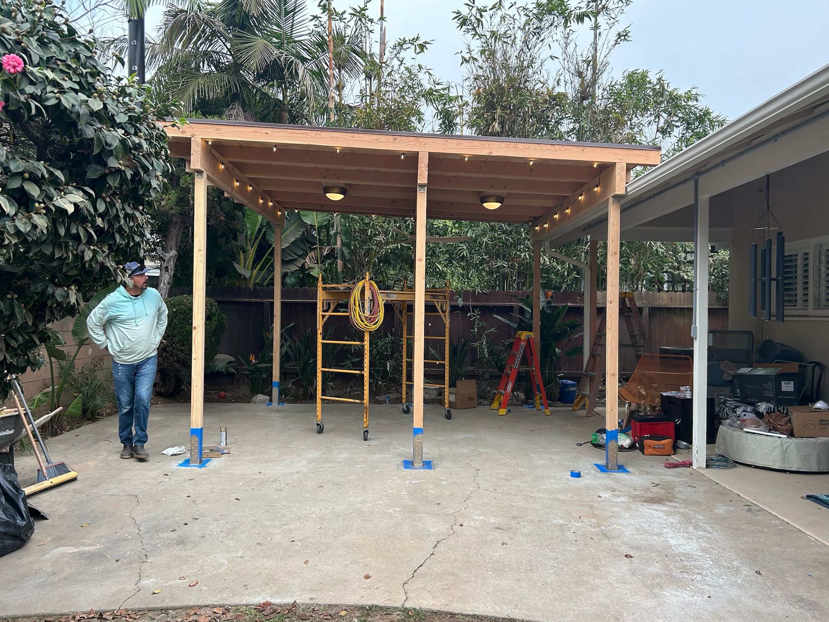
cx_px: 401
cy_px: 310
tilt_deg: +0.0
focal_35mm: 27
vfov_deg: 51.4
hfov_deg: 65.3
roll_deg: +0.1
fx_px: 647
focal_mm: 5.7
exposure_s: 1/509
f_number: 1.5
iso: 50
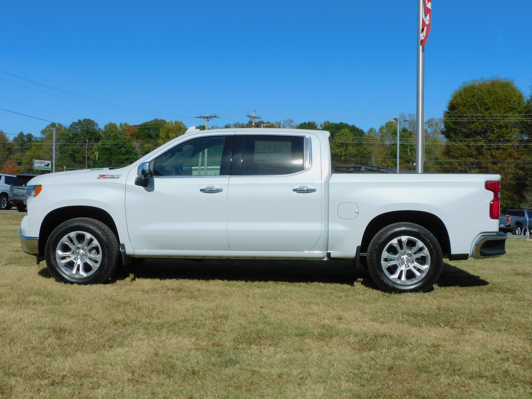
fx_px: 692
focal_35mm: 45
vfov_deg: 32.2
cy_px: 200
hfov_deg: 42.1
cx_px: 266
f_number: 5
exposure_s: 1/1600
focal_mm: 8.1
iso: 125
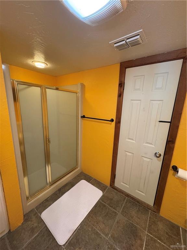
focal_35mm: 14
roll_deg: -2.1
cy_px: 125
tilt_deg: -11.2
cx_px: 94
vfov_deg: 102.1
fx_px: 101
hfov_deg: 85.7
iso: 500
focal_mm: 2.22
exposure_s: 1/60
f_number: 2.2
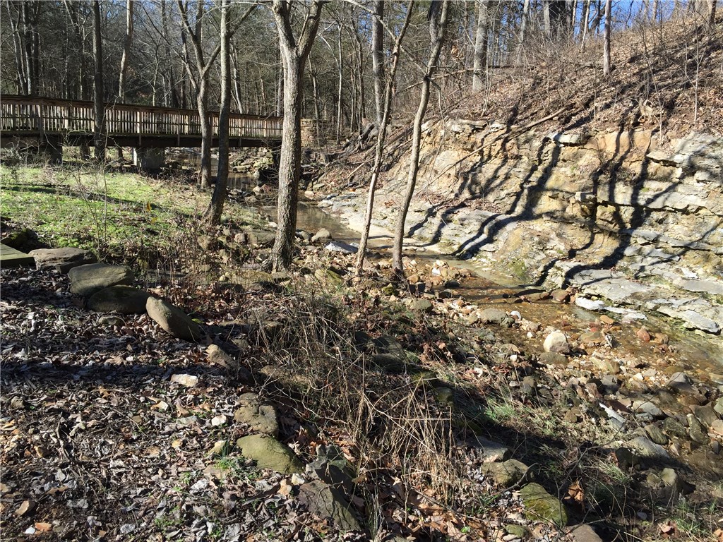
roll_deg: -4.9
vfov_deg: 48.2
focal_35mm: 29
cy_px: 271
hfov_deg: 61.7
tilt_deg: -12.5
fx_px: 606
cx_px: 362
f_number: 2.2
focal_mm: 4.15
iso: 32
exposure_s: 1/659
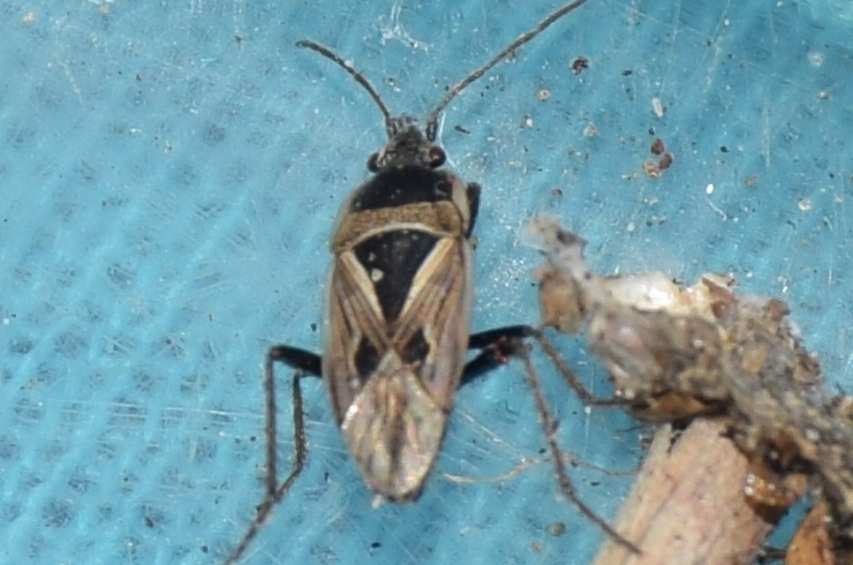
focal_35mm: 210
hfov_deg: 9.8
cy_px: 282
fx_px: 4966
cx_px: 426
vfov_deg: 6.5
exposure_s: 1/160
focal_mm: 140
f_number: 11
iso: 100
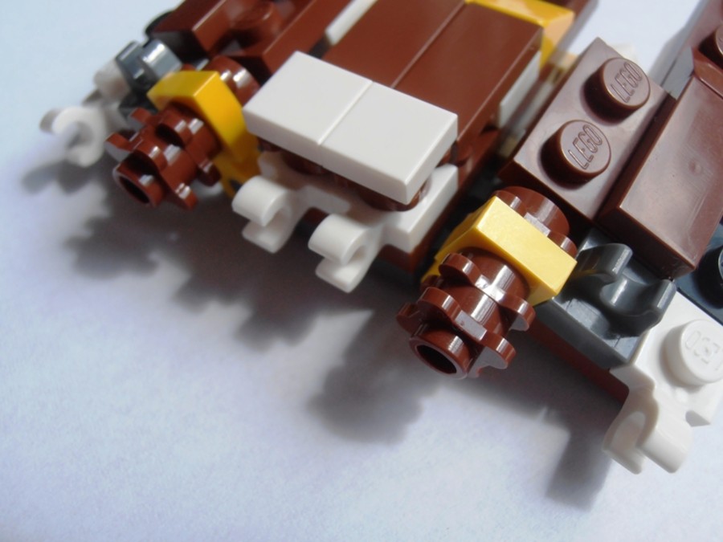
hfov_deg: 50.1
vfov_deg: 38.7
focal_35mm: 37
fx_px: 773
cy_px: 271
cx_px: 362
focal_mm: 6.61
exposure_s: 1/320
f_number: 3.9
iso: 80
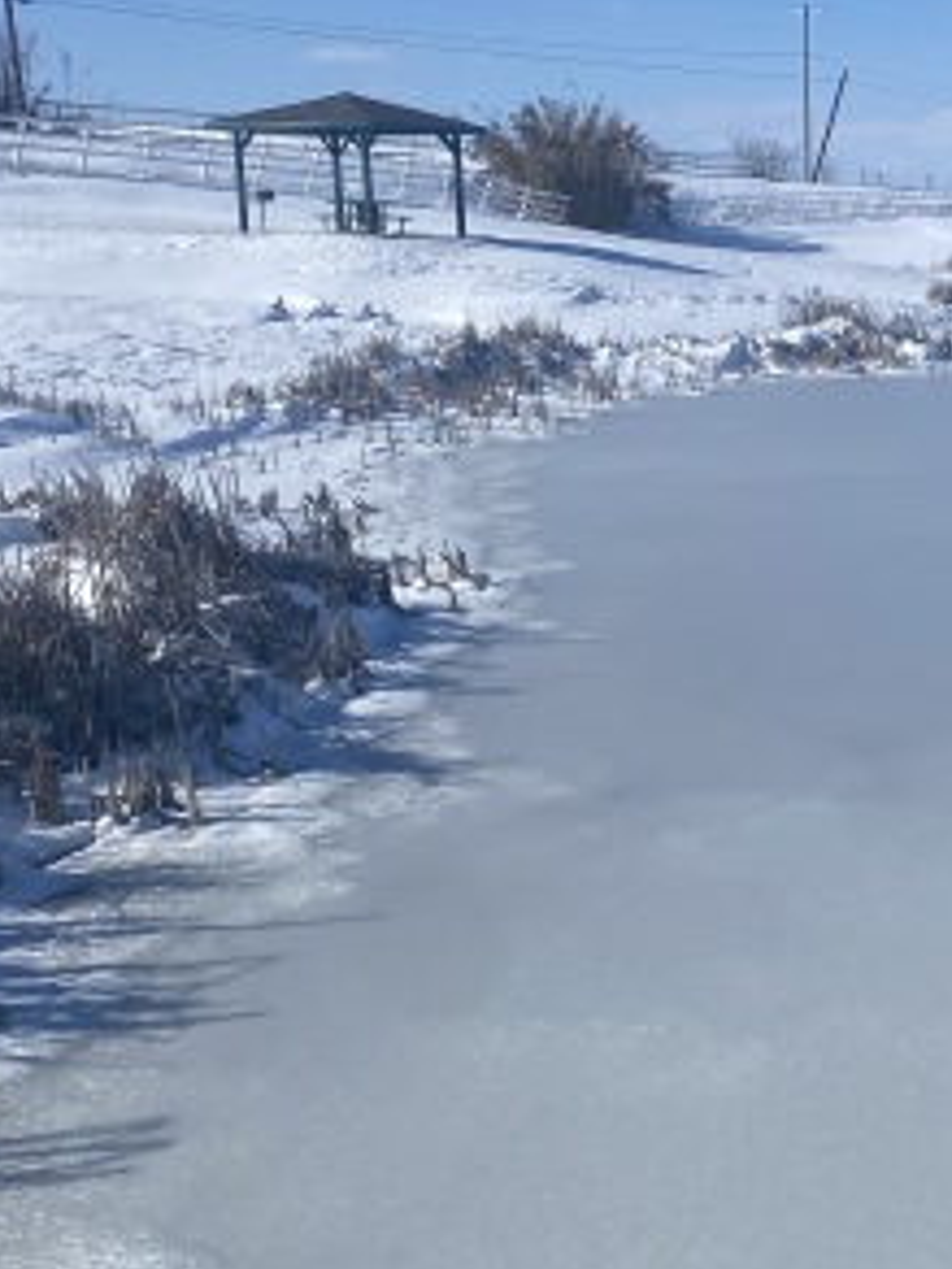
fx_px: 2090
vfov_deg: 33.7
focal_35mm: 57
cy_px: 747
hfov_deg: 24.6
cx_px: 926
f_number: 1.8
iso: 32
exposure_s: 1/8197
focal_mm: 4.25
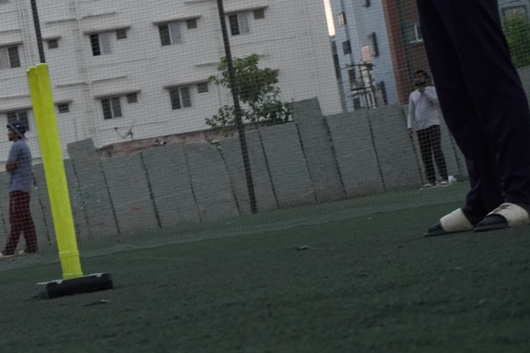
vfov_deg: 9.1
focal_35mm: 151
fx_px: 2223
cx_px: 11
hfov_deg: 13.4
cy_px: 82
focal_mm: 50
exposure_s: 1/1000
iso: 2500
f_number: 5.6
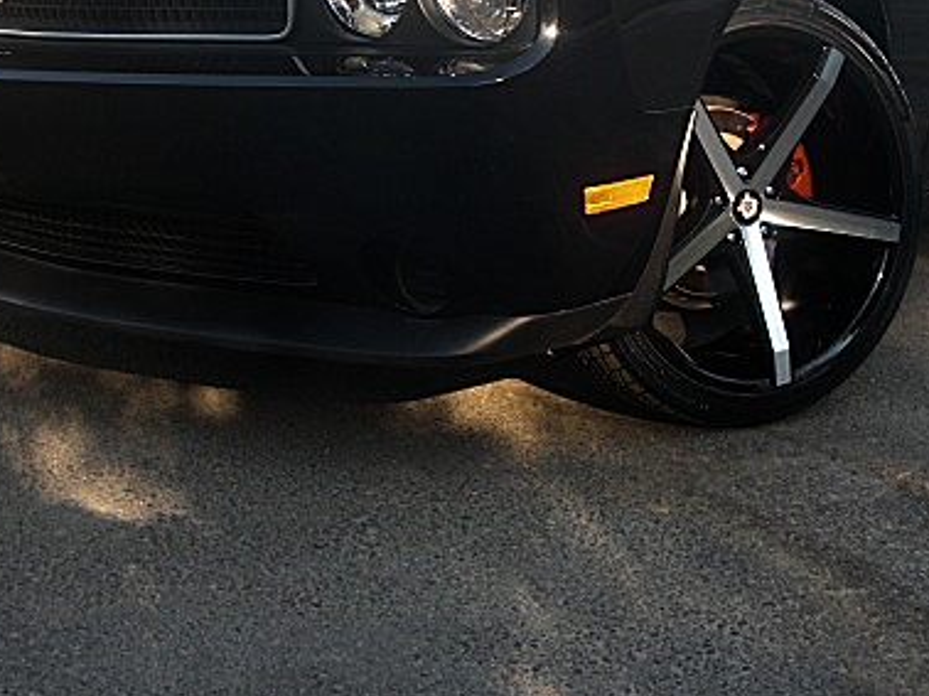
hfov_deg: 31.7
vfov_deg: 23.8
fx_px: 1636
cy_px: 175
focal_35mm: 61
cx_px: 474
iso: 50
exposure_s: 1/100
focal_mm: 6.3
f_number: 2.8
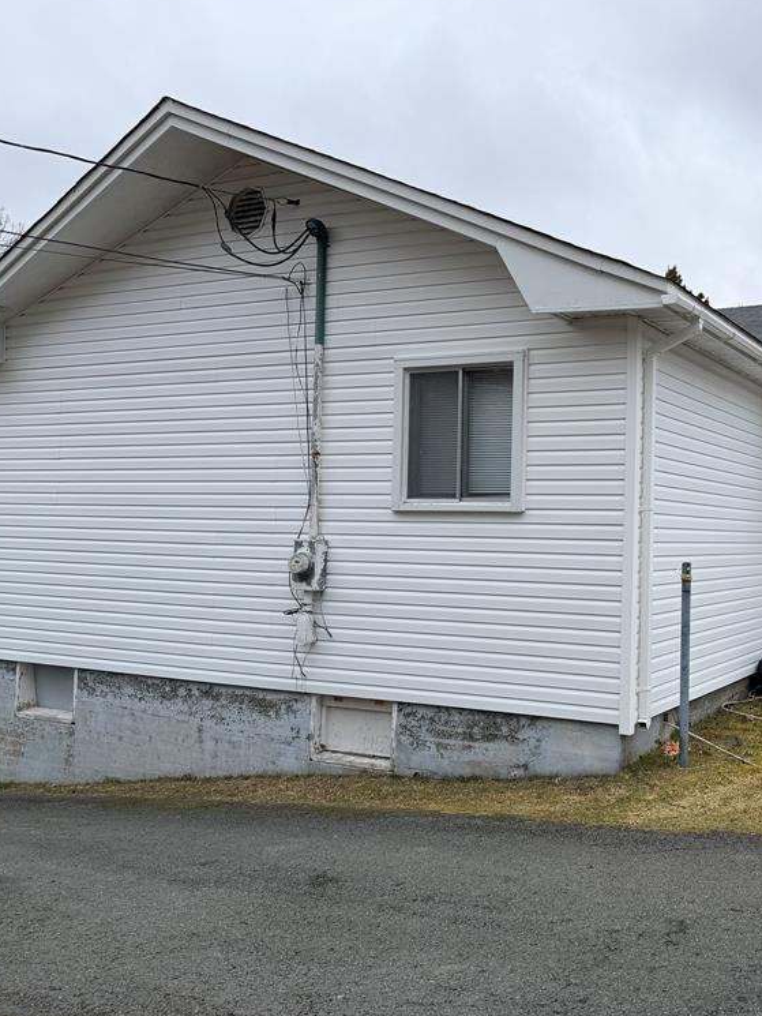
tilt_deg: +1.3
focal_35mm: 33
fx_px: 968
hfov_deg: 41.0
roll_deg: -0.6
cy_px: 503
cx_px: 616
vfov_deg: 55.3
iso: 80
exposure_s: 1/3584
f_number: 1.78
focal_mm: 6.76
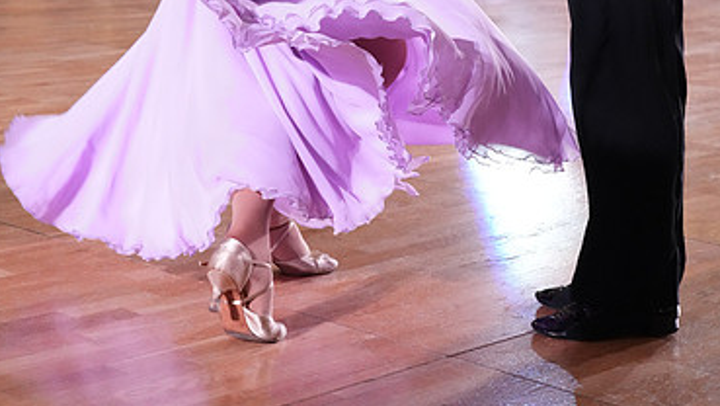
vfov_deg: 13.8
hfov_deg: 25.3
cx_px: 368
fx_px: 1605
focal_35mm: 84
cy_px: -137
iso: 5000
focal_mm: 51
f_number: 5
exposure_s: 1/320
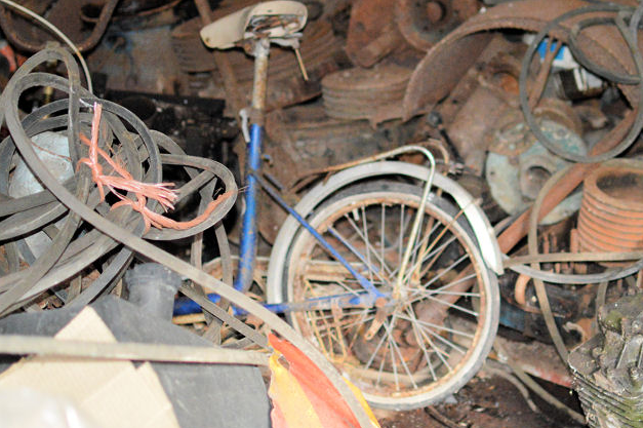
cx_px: 397
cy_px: 184
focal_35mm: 84
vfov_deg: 16.3
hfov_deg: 24.2
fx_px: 1496
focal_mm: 35
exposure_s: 1/60
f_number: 1.8
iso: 1800
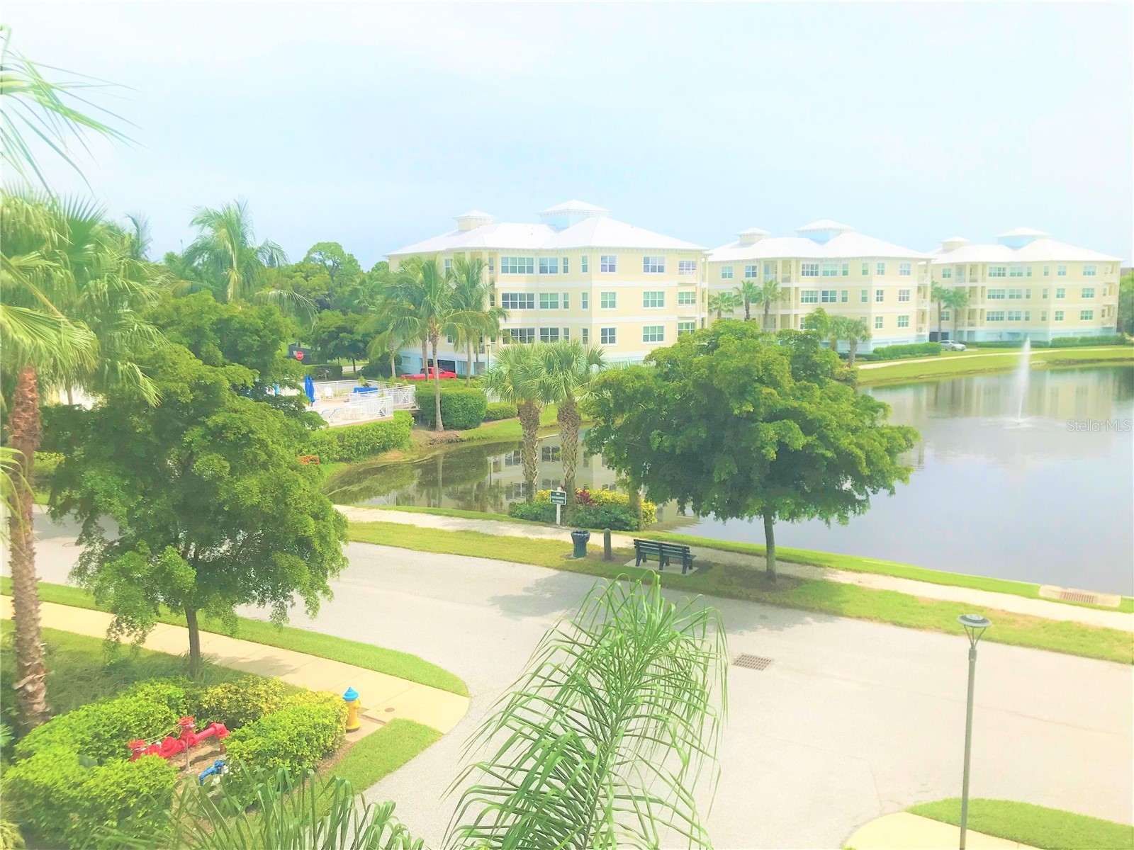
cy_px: 425
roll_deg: +0.2
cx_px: 567
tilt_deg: -7.8
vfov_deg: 49.7
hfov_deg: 63.4
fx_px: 917
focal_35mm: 28
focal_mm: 3.99
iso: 20
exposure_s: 1/4000
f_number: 1.8
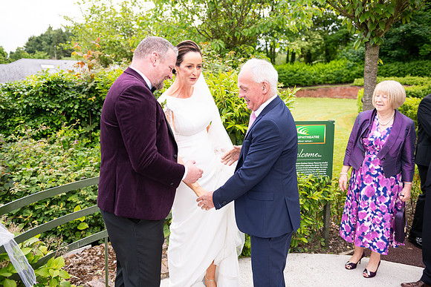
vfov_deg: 41.1
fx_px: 383
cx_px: 216
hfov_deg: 58.7
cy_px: 144
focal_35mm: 32
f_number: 3.5
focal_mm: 32
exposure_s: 1/1000
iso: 250
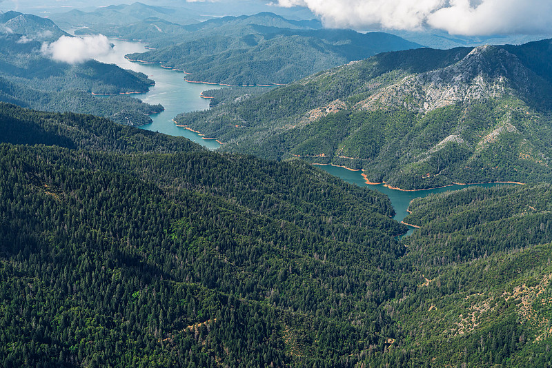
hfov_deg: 37.6
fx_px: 811
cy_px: 184
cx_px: 276
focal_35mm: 53
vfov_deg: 25.6
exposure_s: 1/1000
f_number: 6.3
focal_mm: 51
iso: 250
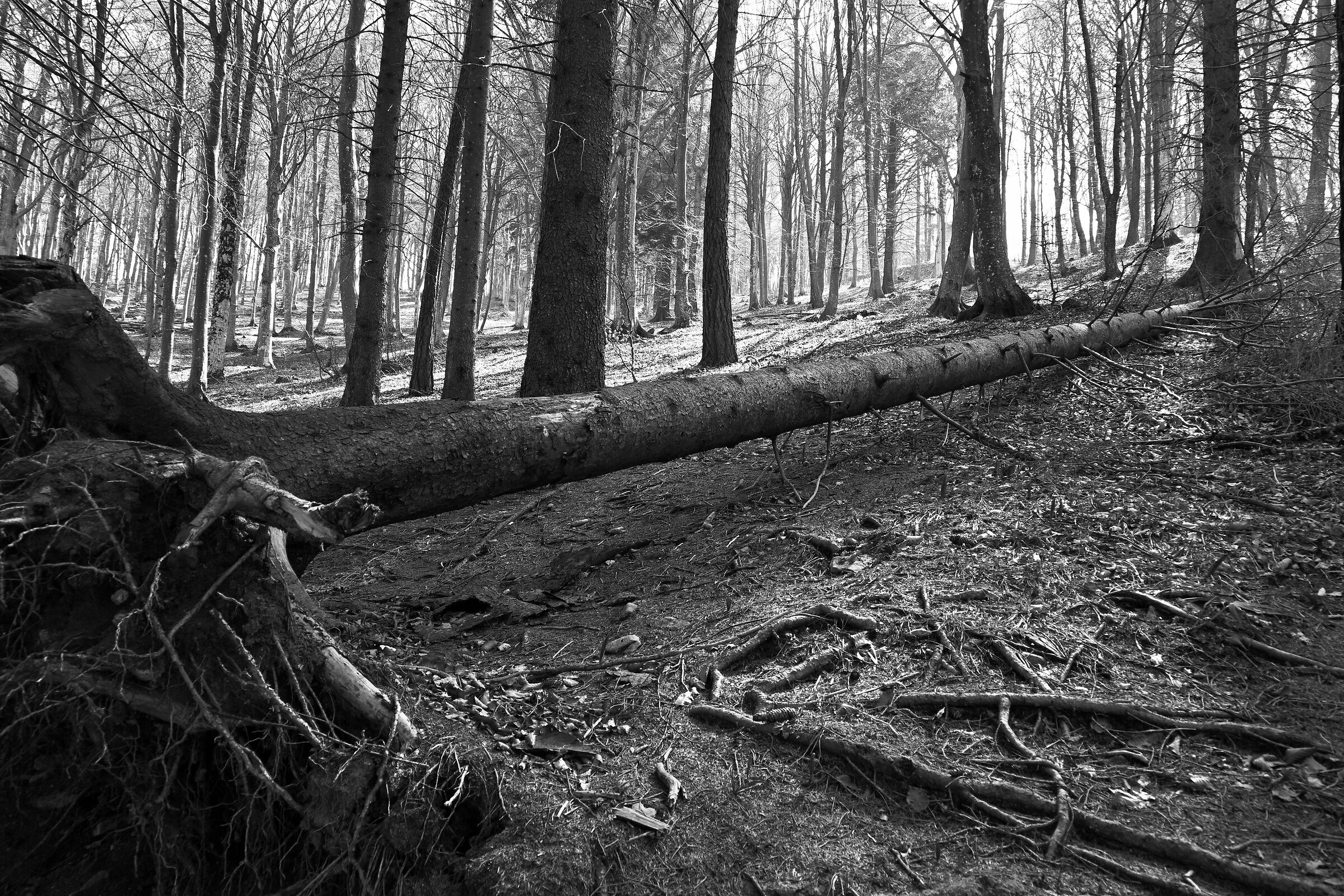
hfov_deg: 73.7
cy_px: 448
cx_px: 672
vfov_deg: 53.1
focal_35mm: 24
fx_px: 896
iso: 560
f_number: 7.1
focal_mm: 16
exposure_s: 1/125
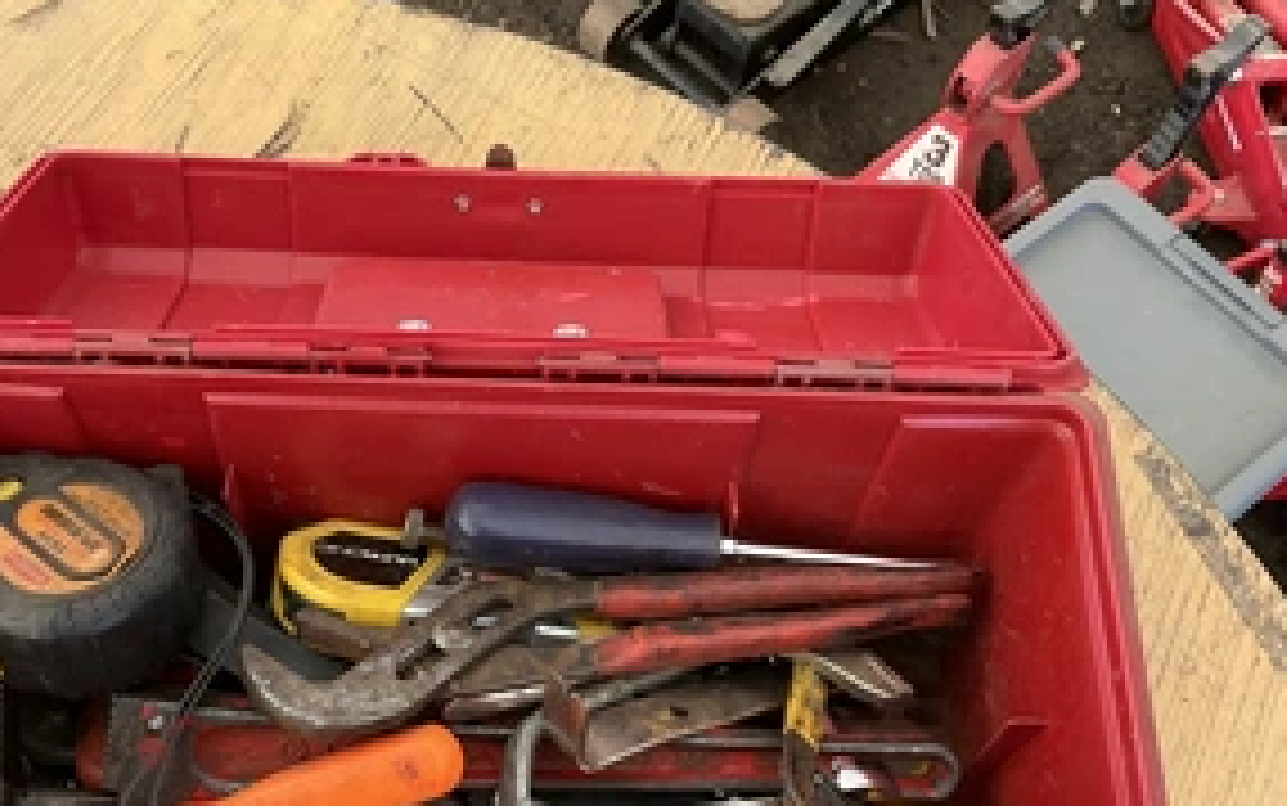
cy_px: 581
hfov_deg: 45.9
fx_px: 1509
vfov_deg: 29.5
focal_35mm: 43
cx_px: 508
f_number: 1.8
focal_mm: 3
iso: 64
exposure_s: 1/121
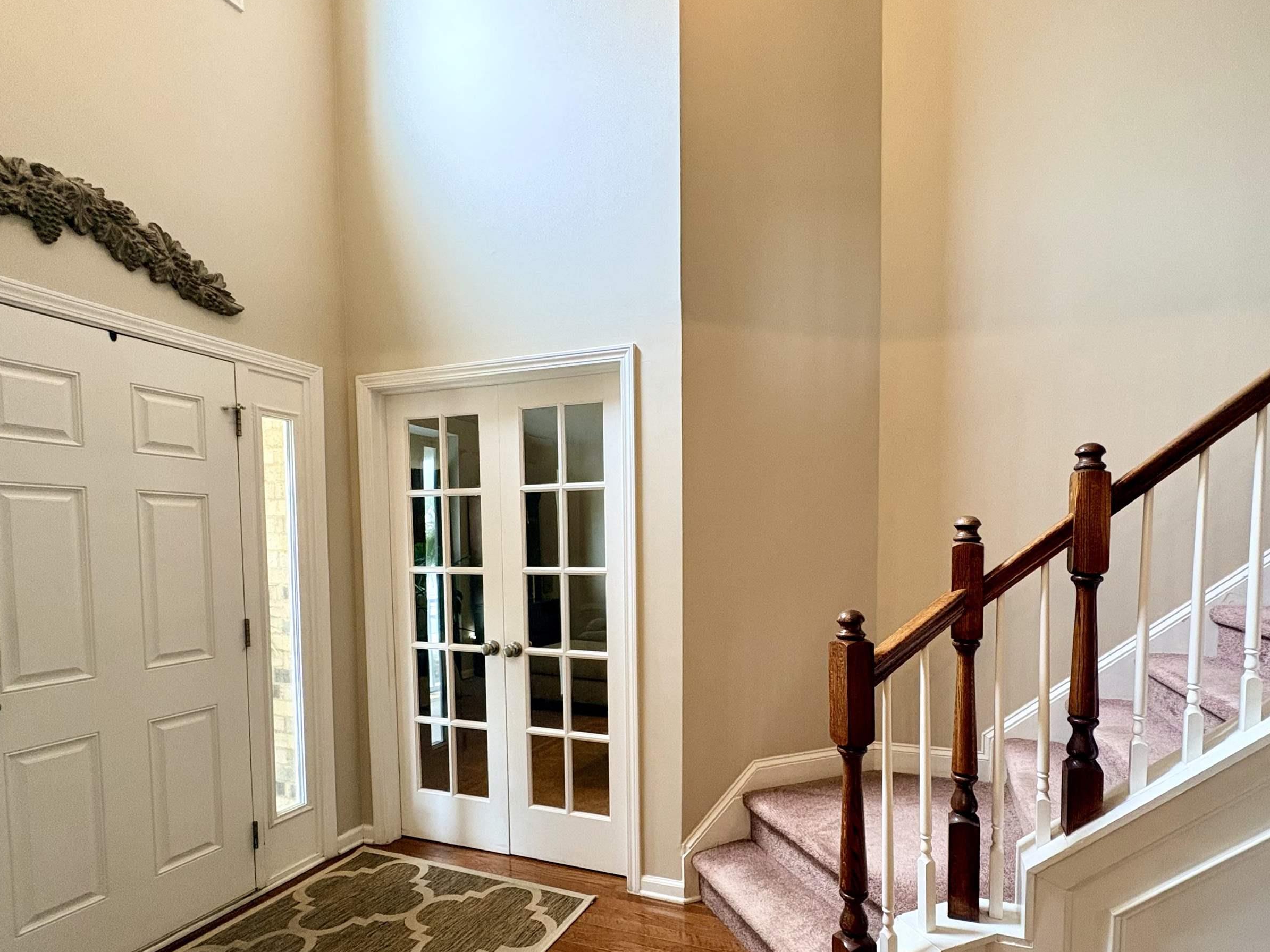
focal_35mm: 18
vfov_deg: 70.7
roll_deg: +1.2
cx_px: 702
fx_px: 660
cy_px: 580
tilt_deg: -2.9
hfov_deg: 87.4
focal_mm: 2.22
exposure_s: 1/60
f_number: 2.2
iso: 320
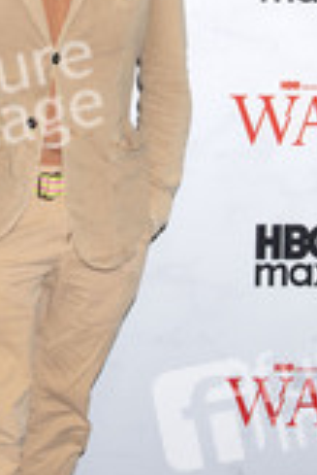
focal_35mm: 93
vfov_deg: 21.9
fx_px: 1226
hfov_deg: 14.6
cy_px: 256
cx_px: 38
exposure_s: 1/200
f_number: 5.6
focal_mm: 38
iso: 640
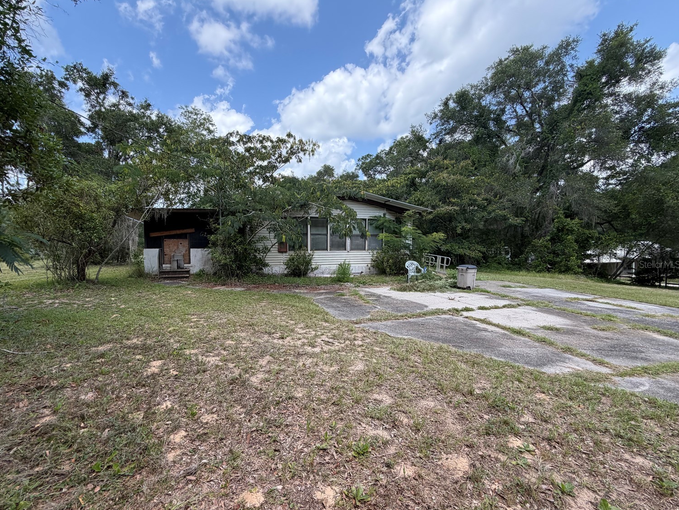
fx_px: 294
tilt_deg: -6.4
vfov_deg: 81.7
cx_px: 318
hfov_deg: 98.0
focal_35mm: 15
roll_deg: -0.3
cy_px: 264
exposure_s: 1/502
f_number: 2.2
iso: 50
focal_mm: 2.22
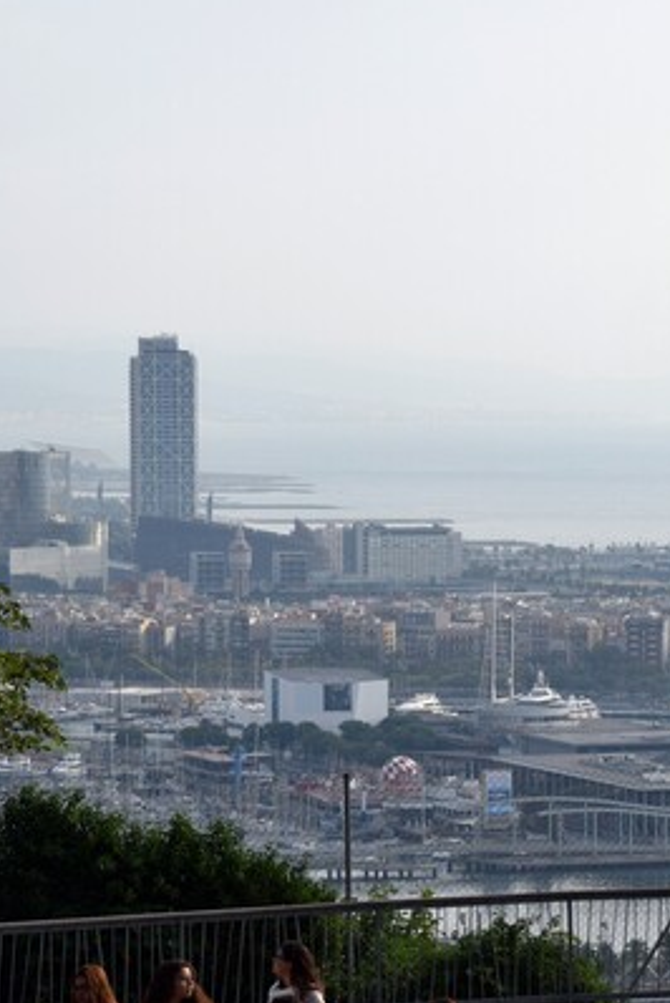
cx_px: 747
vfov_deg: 11.0
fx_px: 5211
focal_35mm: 187
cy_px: 600
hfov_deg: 7.3
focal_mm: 62
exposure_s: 1/400
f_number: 10
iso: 200
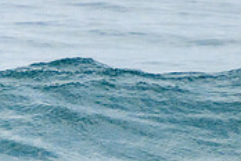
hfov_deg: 1.1
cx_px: 14
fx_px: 12277
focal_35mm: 1834
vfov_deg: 0.7
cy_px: 151
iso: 500
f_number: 5.6
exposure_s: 1/1250
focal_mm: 400
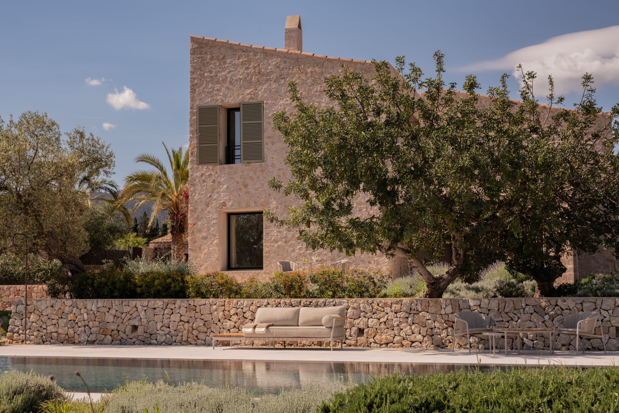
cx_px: 310
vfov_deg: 27.0
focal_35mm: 50
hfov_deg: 39.6
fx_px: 860
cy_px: 206
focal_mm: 50
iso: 200
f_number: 6.3
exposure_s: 1/640
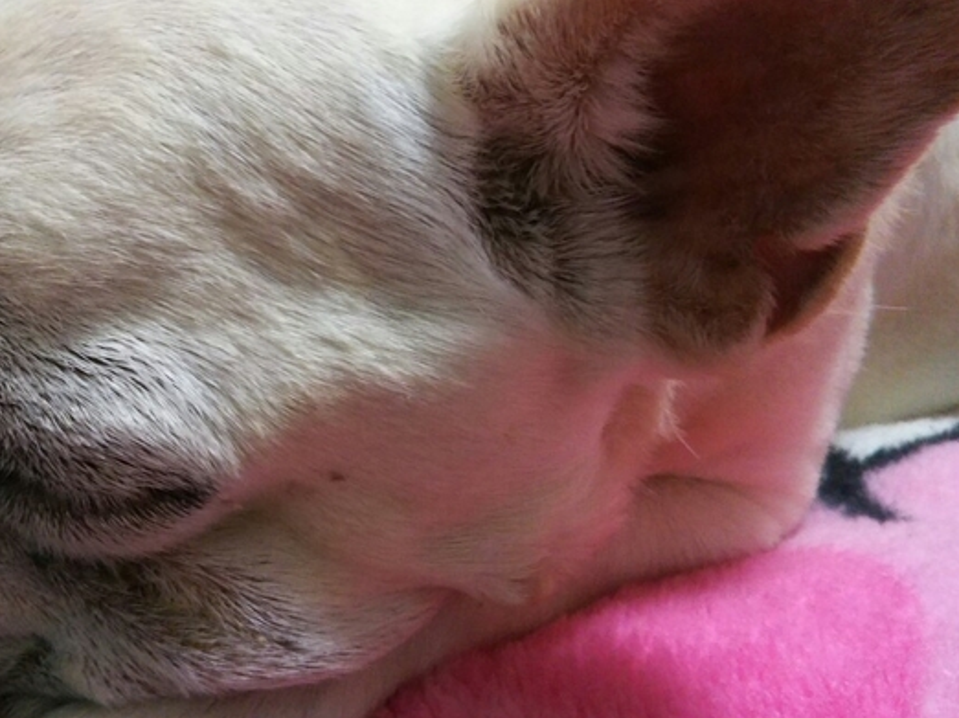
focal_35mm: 46
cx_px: 327
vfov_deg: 31.4
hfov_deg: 40.8
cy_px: 286
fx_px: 1274
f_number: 2.2
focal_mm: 4
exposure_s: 1/30
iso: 200
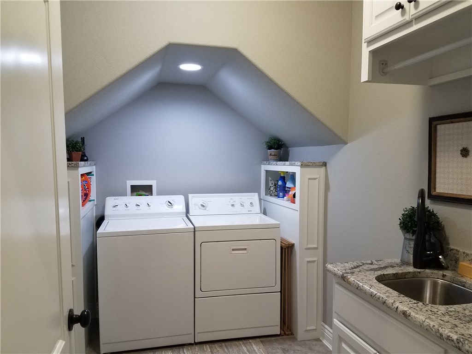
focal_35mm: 26
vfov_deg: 53.1
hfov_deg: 67.3
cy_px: 177
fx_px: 355
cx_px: 236
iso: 125
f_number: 1.7
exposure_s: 1/60
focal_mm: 4.2
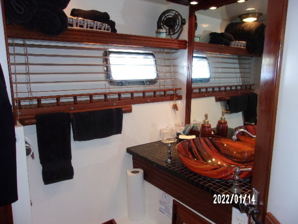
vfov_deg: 51.4
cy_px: 112
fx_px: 232
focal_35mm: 27
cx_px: 149
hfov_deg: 65.3
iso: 200
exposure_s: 1/34
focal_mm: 4.9
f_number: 3
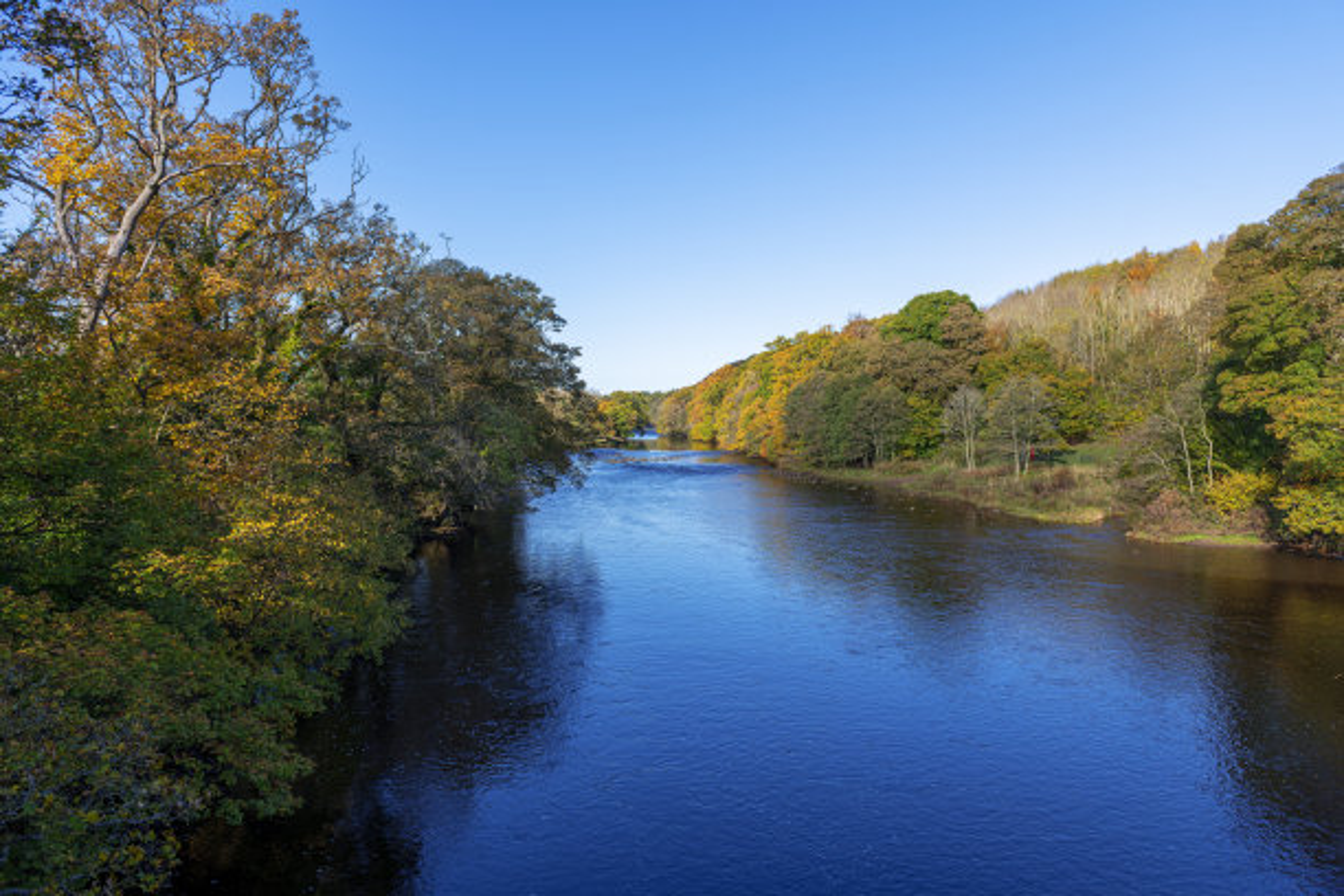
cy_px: 448
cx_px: 672
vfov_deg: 53.1
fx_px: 896
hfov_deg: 73.7
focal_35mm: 24
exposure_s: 1/500
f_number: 5
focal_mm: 24
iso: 100
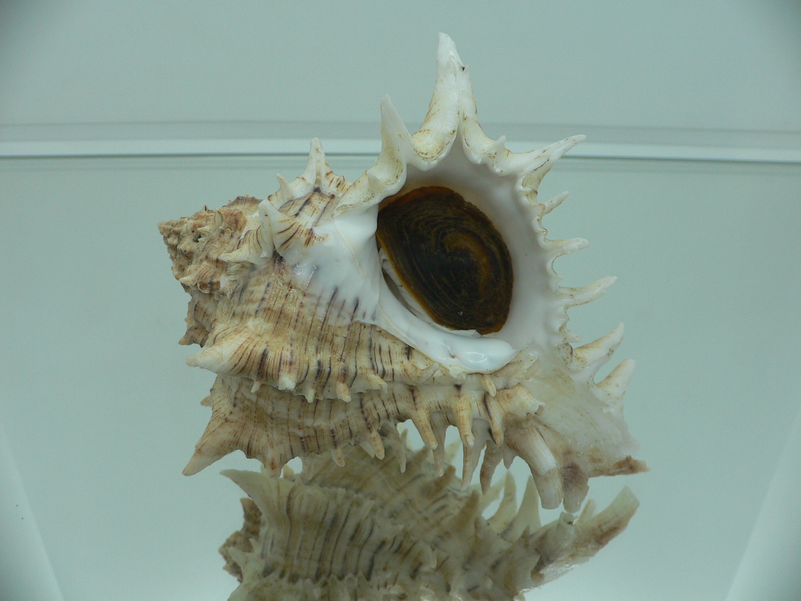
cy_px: 300
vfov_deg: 40.7
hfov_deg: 52.6
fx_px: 810
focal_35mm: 35
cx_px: 400
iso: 80
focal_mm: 4.6
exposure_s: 1/60
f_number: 2.8
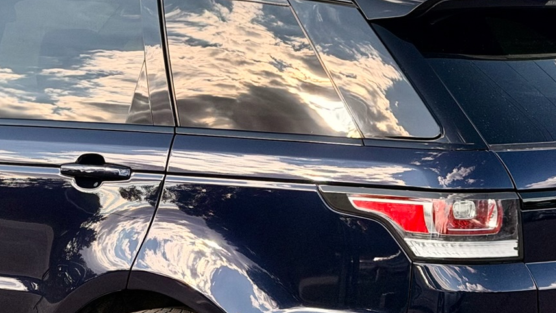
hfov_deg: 17.1
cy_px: 121
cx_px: 153
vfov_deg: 9.7
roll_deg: +0.2
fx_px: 1843
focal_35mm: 125
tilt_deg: -4.2
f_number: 1.78
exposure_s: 1/1403
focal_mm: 6.76
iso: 80
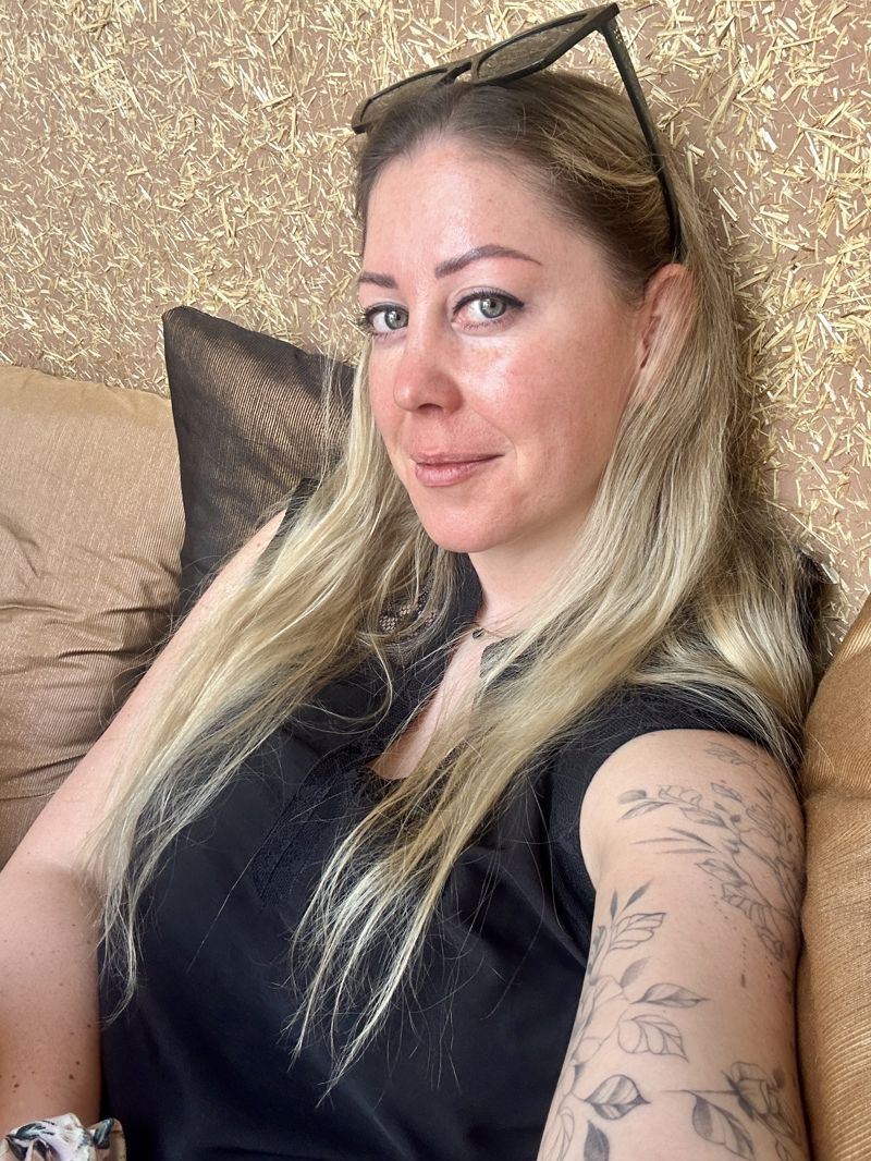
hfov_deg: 46.8
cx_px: 436
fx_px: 1006
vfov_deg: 60.0
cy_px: 580
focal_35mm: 30
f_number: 1.9
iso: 50
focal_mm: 2.69
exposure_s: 1/121
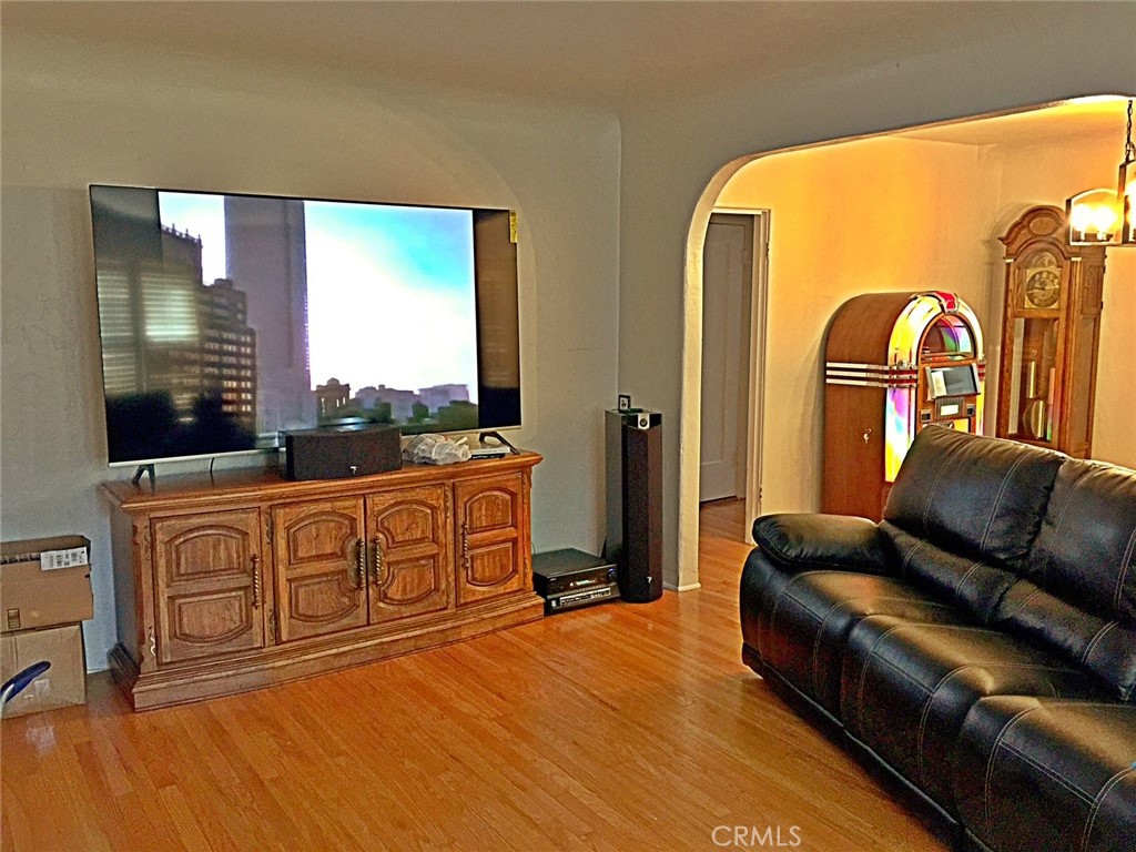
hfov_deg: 61.7
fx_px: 952
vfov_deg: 48.2
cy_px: 426
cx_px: 568
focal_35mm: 29
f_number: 2.2
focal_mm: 4.15
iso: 100
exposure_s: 1/15
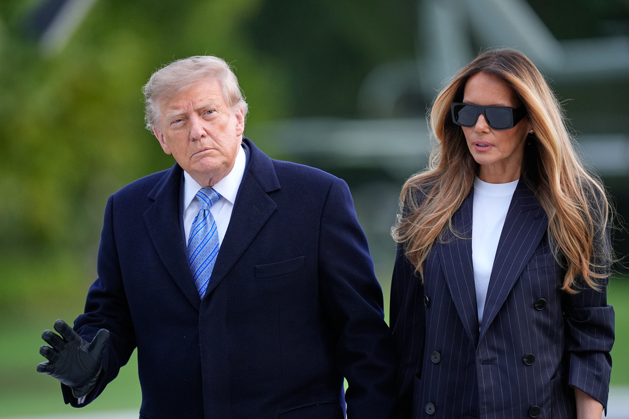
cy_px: 210
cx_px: 314
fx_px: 6986
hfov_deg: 5.2
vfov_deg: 3.4
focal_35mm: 400
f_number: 2.8
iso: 1250
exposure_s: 1/1250
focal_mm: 400
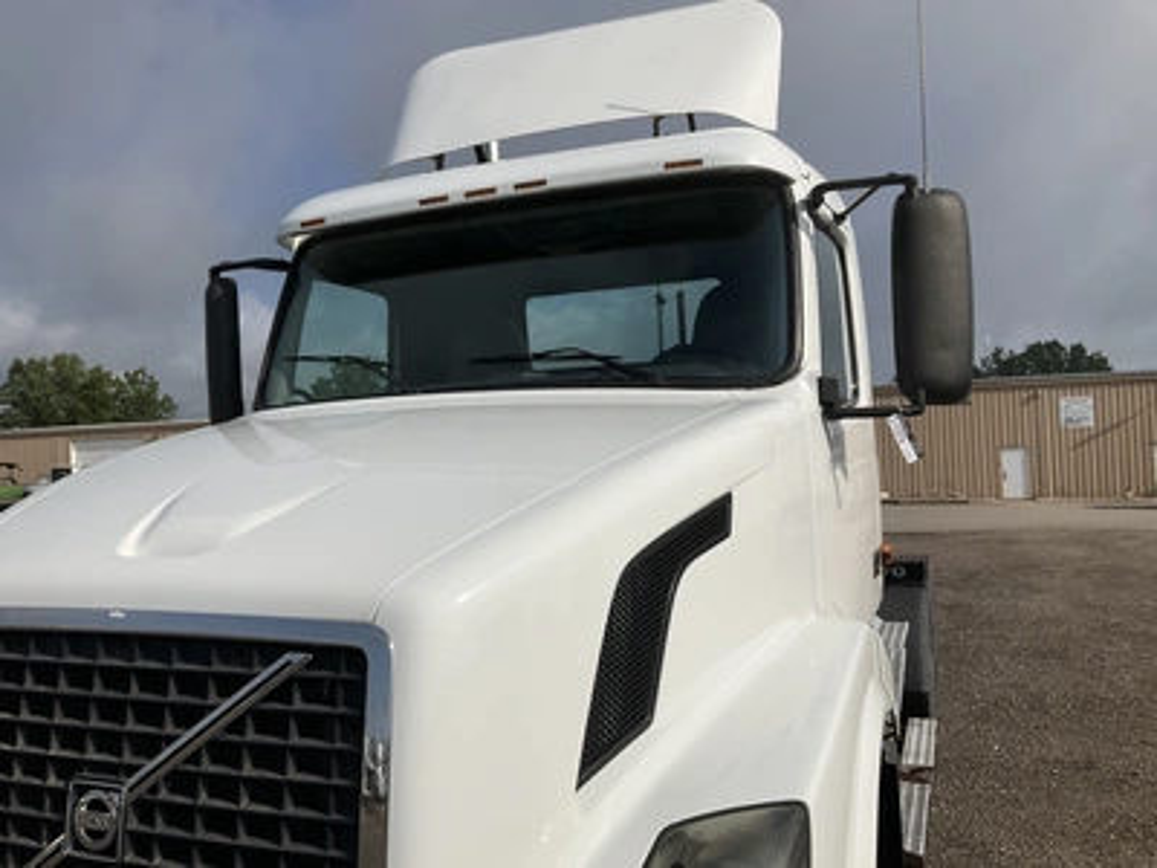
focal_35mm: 29
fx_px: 969
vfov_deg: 48.2
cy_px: 434
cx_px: 578
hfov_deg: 61.7
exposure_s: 1/5814
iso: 25
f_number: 1.8
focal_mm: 3
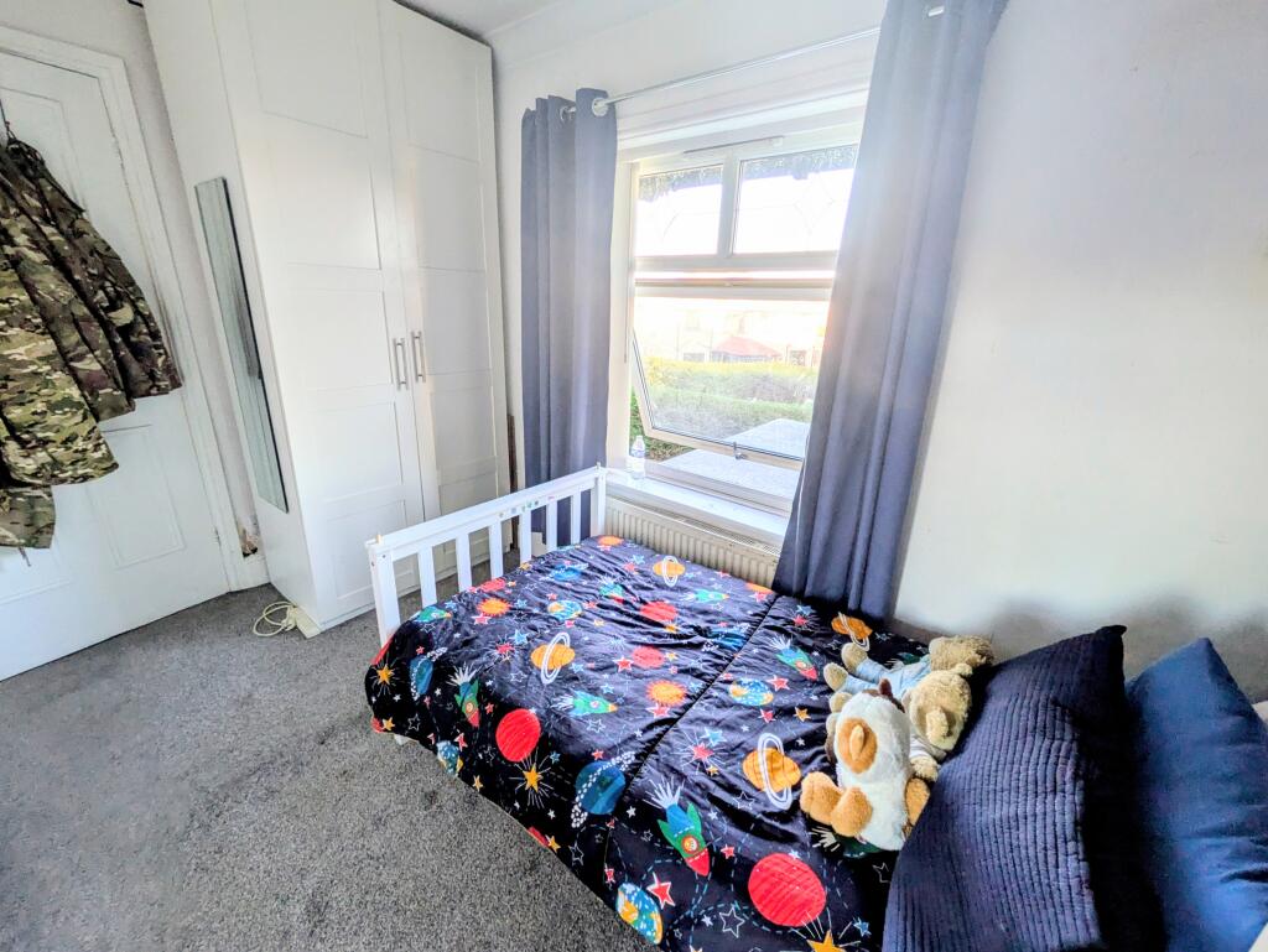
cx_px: 634
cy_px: 476
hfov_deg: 102.0
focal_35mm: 14
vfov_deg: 85.7
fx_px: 513
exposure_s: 1/100
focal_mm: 1.83
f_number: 2.2
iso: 120
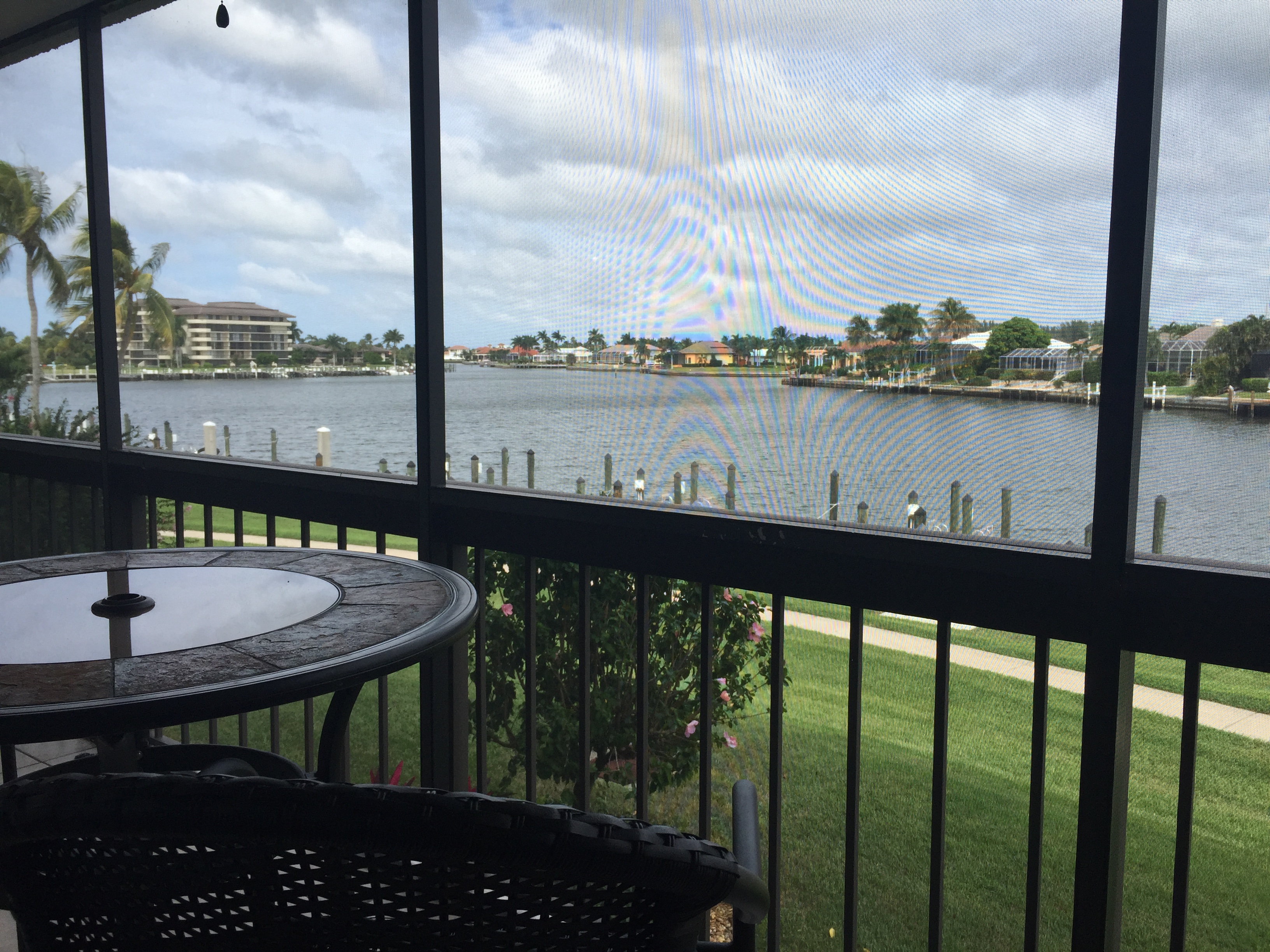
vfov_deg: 48.2
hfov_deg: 61.7
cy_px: 476
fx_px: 1064
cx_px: 635
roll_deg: -0.6
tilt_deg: -5.7
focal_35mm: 29
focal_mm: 4.15
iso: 32
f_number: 2.2
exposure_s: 1/1130
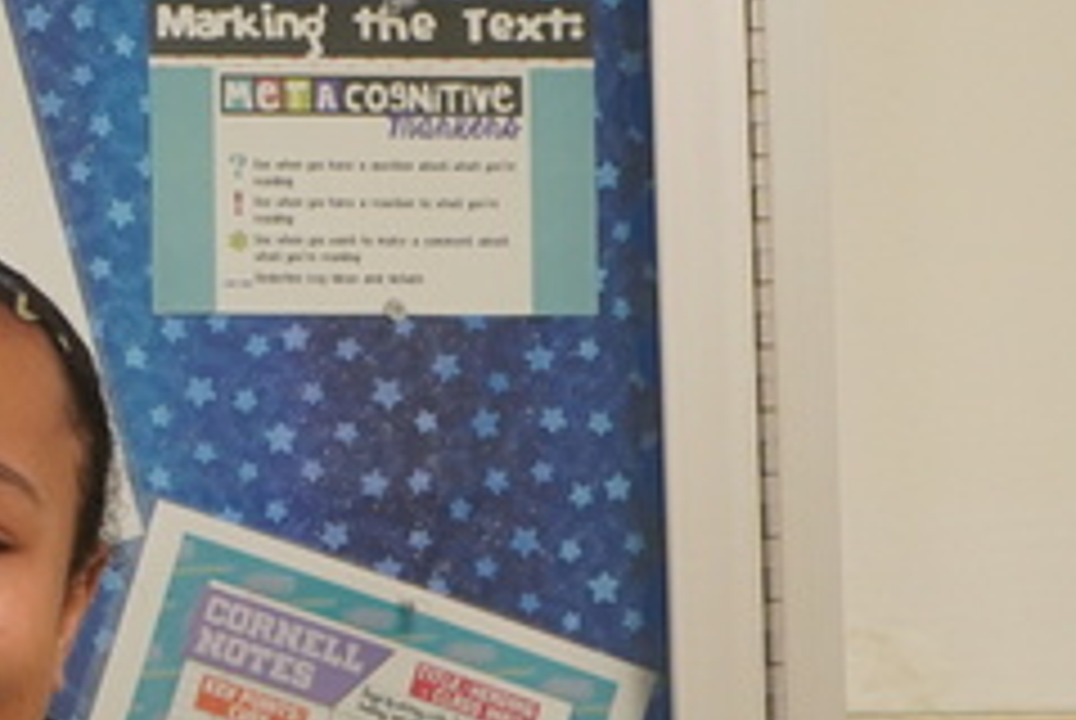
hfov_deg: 10.2
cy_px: 538
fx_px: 5506
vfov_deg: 7.5
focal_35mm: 184
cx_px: -1171
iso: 2000
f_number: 4.5
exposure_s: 1/160
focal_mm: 43
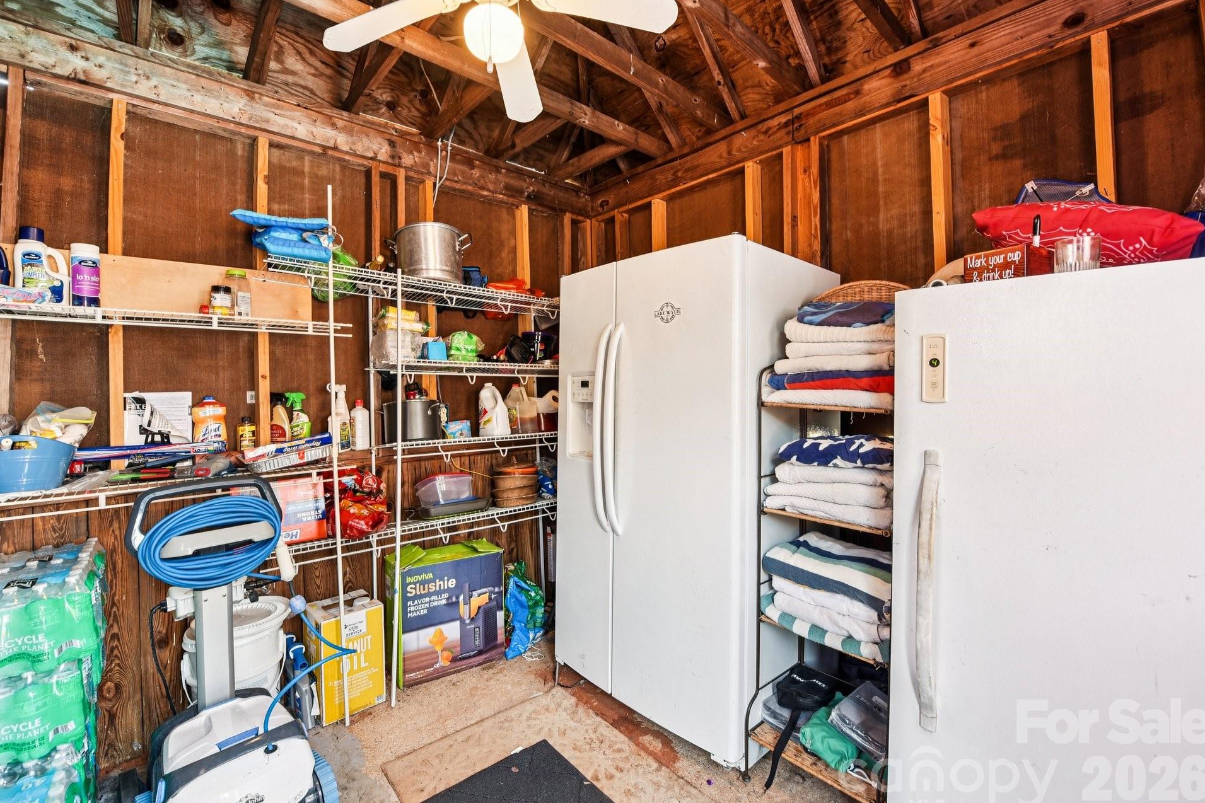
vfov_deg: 77.3
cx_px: 572
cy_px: 393
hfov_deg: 100.3
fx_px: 502
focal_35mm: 15
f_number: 8
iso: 200
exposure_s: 1/4
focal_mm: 14
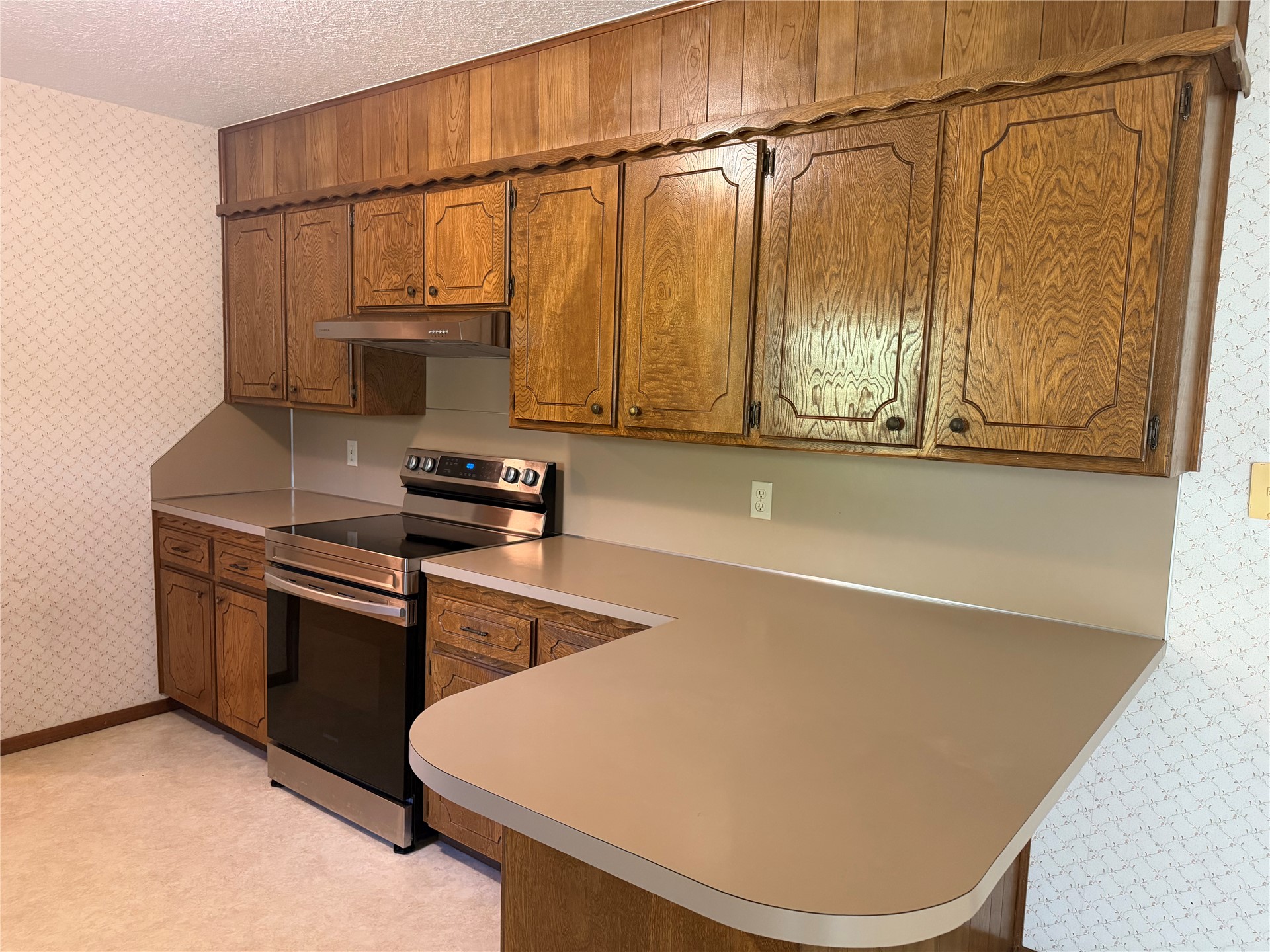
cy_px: 476
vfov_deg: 56.8
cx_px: 635
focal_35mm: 24
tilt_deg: -6.1
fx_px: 881
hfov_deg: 71.6
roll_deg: -2.4
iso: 500
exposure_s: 1/60
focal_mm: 6.76
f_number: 1.78
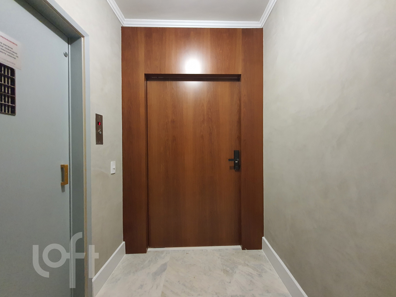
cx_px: 198
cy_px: 148
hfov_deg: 106.2
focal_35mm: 13
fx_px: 149
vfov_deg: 89.9
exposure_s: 1/30
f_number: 2.2
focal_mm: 1.8
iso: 640
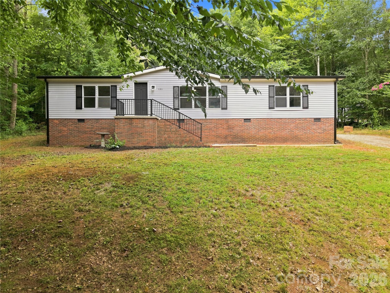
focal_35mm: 24
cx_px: 195
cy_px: 146
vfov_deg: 56.8
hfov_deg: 71.6
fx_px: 270
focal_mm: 8.7
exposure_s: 1/40
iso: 230
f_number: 1.8
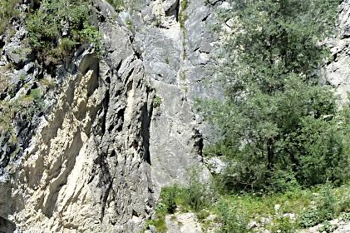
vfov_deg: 14.5
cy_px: 331
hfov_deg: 21.6
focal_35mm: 89
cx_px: -42
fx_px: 865
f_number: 4
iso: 125
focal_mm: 5
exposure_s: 1/320
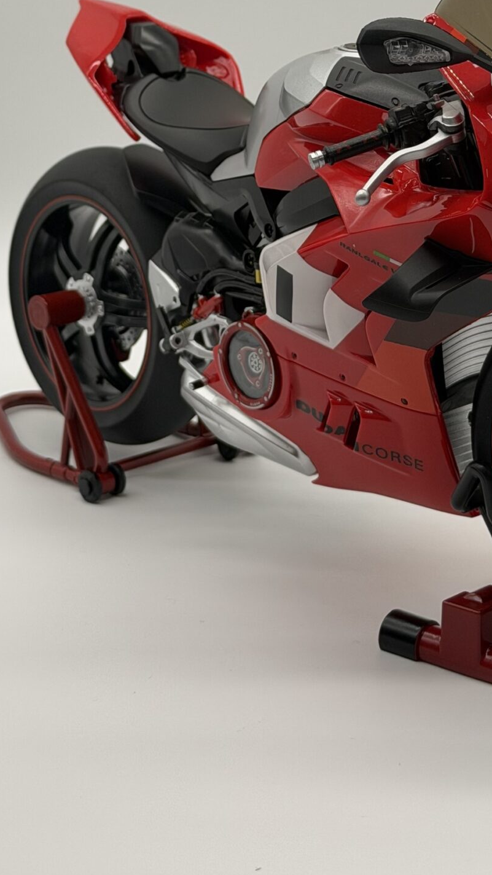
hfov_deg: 12.8
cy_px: 140
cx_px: 351
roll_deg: -1.2
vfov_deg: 22.3
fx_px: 2180
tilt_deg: -12.0
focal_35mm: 94
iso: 80
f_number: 1.78
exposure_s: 1/420
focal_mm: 6.76
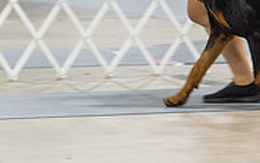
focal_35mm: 462
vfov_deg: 2.8
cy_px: -92
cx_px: 170
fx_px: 3279
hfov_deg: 4.5
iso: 2500
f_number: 2.8
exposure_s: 1/160
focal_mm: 123
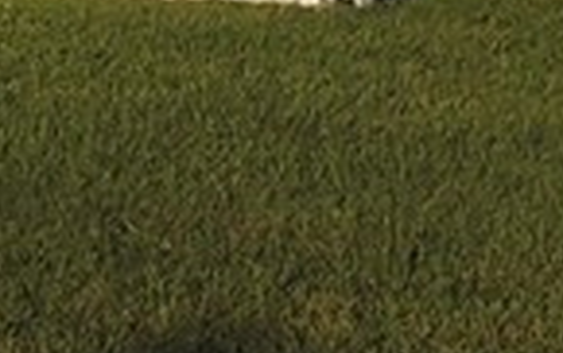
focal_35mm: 247
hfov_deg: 8.4
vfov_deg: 5.3
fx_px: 3794
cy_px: -248
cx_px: -78
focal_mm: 5.8
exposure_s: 1/1250
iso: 100
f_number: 3.6
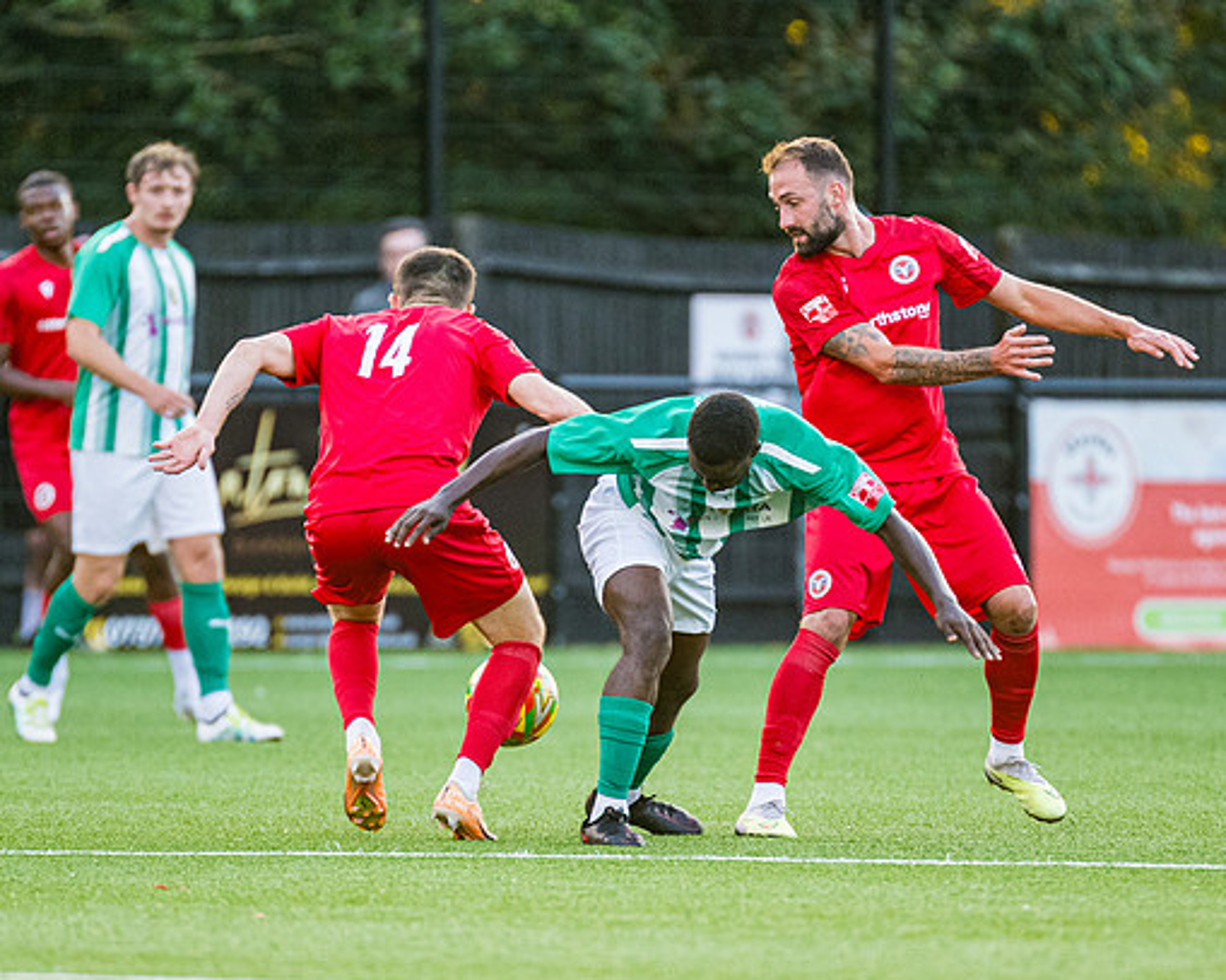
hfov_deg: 3.0
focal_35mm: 654
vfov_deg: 2.4
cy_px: 484
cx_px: 629
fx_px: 23726
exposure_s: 1/800
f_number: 2.8
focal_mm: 300
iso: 1250
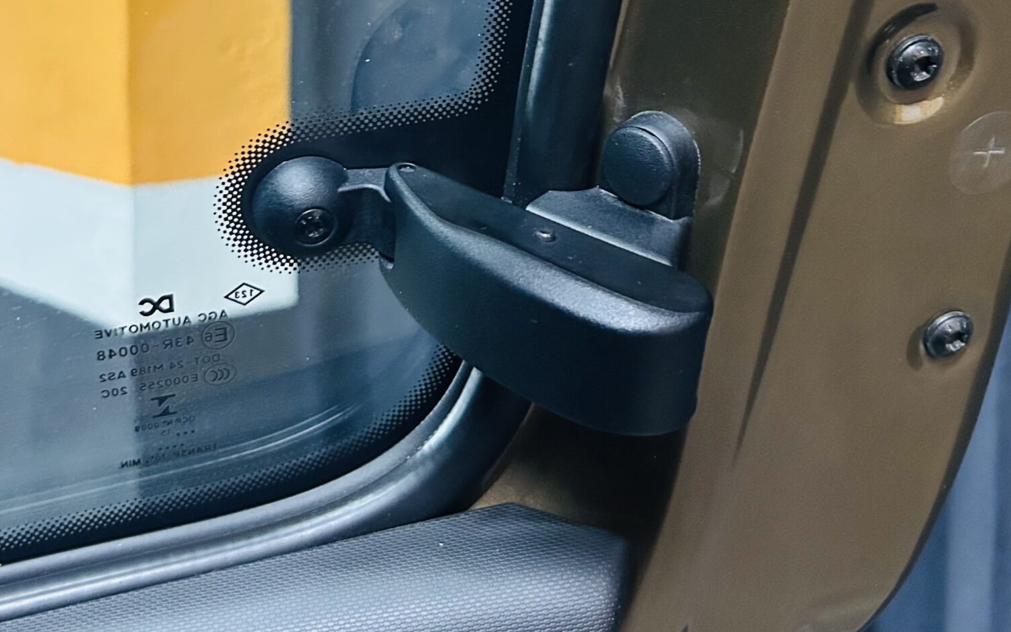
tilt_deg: -1.8
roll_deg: -1.4
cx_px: 468
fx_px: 1295
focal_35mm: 47
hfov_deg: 42.6
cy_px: 30
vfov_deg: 26.3
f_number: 1.5
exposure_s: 1/33
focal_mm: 5.7
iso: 500
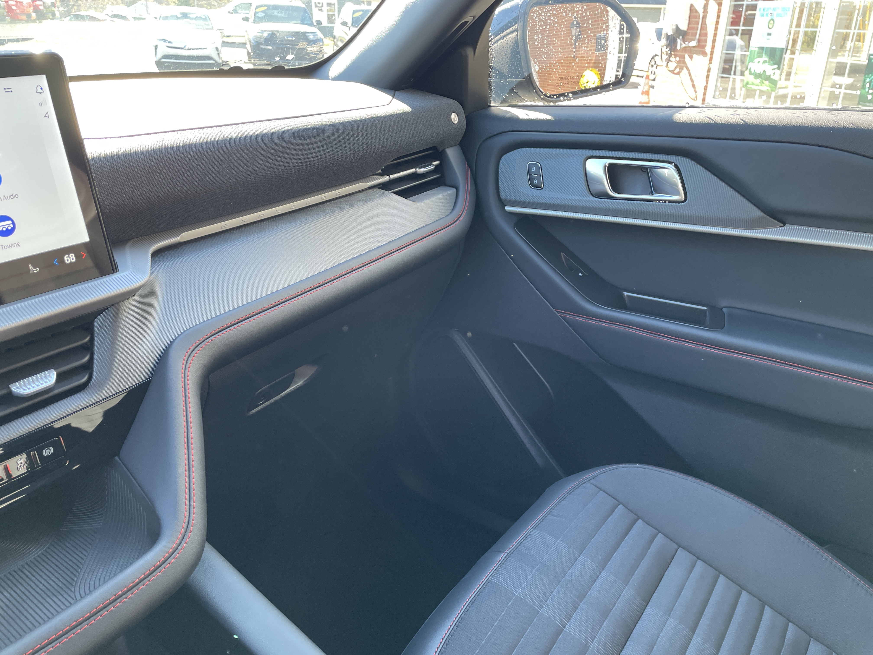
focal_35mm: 26
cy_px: 328
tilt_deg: -25.1
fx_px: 656
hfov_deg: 67.3
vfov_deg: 53.1
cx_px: 436
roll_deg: -0.5
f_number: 1.6
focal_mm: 4.2
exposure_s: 1/121
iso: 80
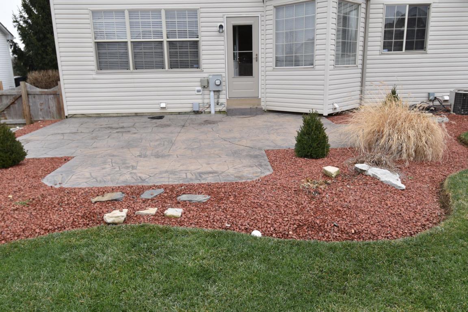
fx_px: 429
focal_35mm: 33
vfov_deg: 40.0
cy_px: 156
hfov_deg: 57.2
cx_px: 234
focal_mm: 22
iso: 200
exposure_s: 1/200
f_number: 6.3
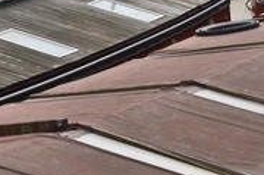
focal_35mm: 200
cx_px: 126
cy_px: -122
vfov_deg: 6.7
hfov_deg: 10.3
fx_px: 1463
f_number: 5.6
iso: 400
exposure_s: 1/125
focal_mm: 30
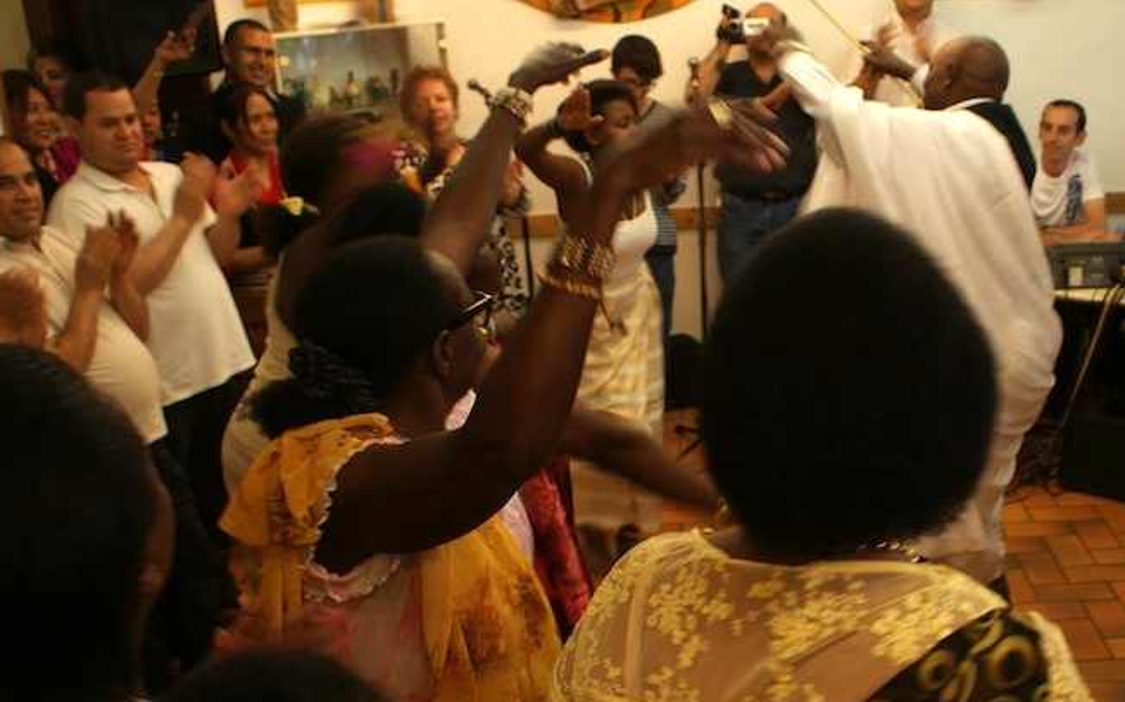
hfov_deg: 61.3
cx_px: 556
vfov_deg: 40.5
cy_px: 378
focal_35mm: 31
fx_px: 950
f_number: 5.6
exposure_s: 1/20
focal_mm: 20
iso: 100
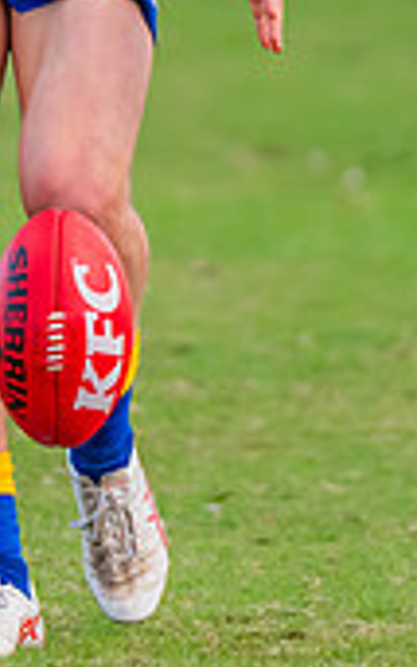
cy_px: -87
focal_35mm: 1758
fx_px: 31939
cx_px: 136
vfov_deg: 1.2
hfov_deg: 0.7
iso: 800
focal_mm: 310
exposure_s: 1/1250
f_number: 4
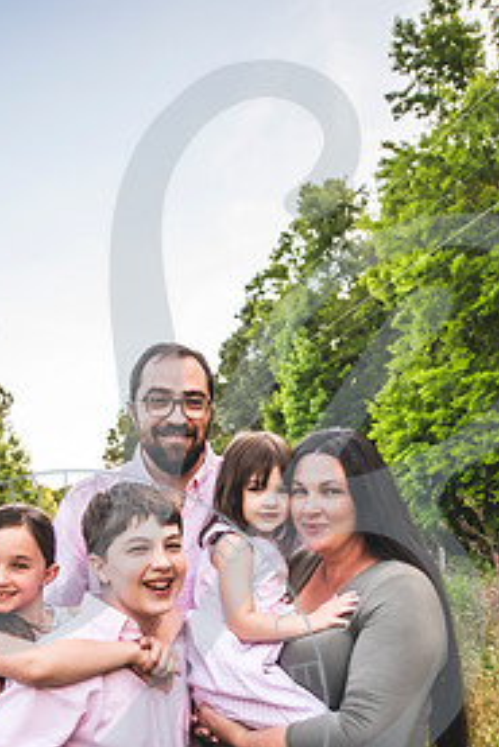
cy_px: 515
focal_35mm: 39
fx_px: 810
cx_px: 200
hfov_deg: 34.1
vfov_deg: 48.4
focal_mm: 24
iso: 100
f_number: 2.8
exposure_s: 1/125
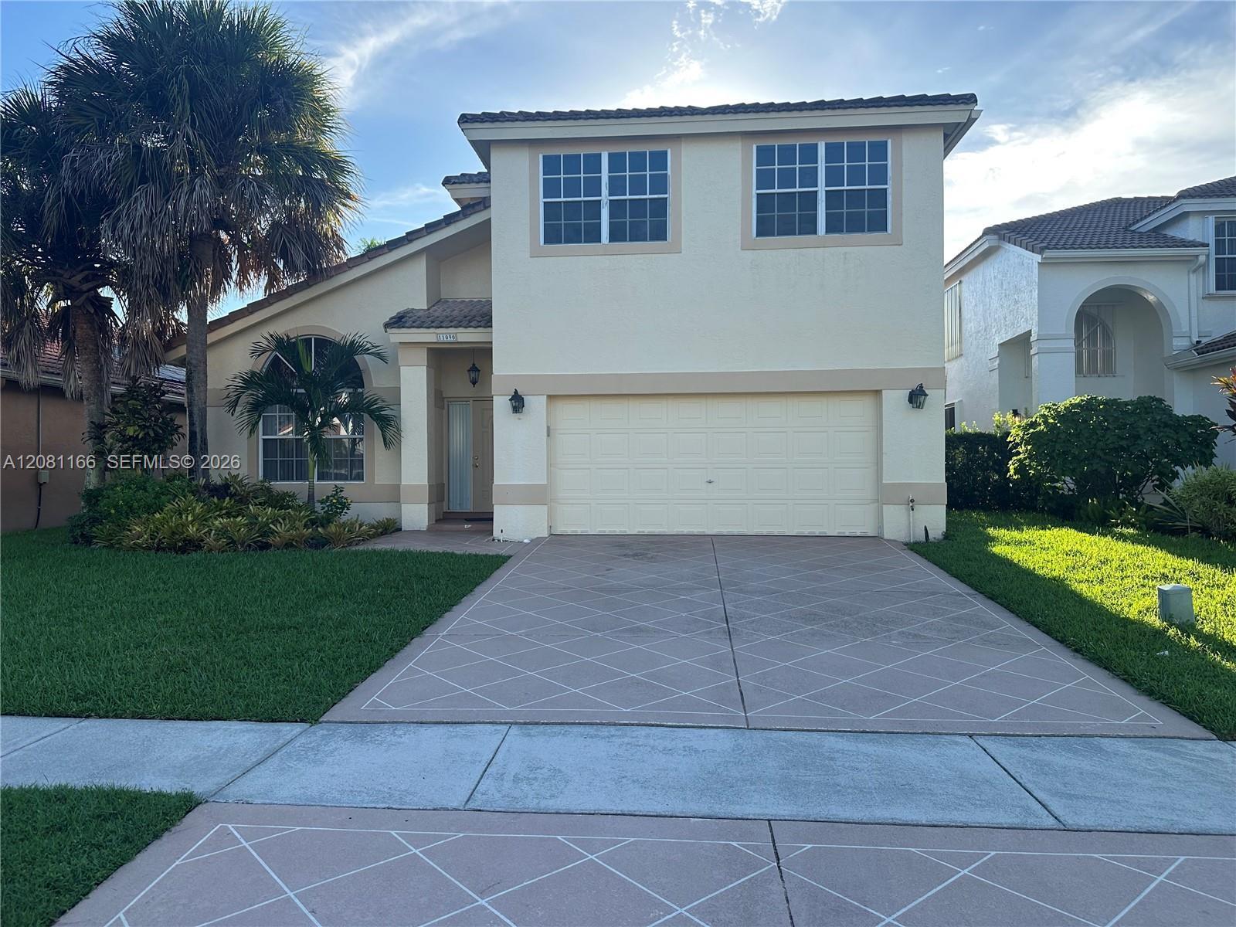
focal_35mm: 24
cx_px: 618
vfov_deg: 56.8
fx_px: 857
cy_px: 464
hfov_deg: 71.6
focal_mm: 6.86
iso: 80
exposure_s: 1/1433
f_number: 1.78
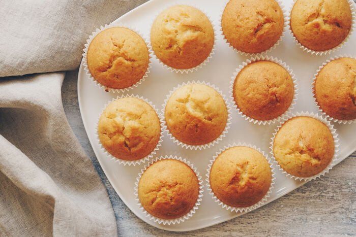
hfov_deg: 28.8
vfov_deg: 19.5
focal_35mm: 70
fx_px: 692
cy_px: 118
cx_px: 178
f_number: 5
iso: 125
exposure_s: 1/80
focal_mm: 70
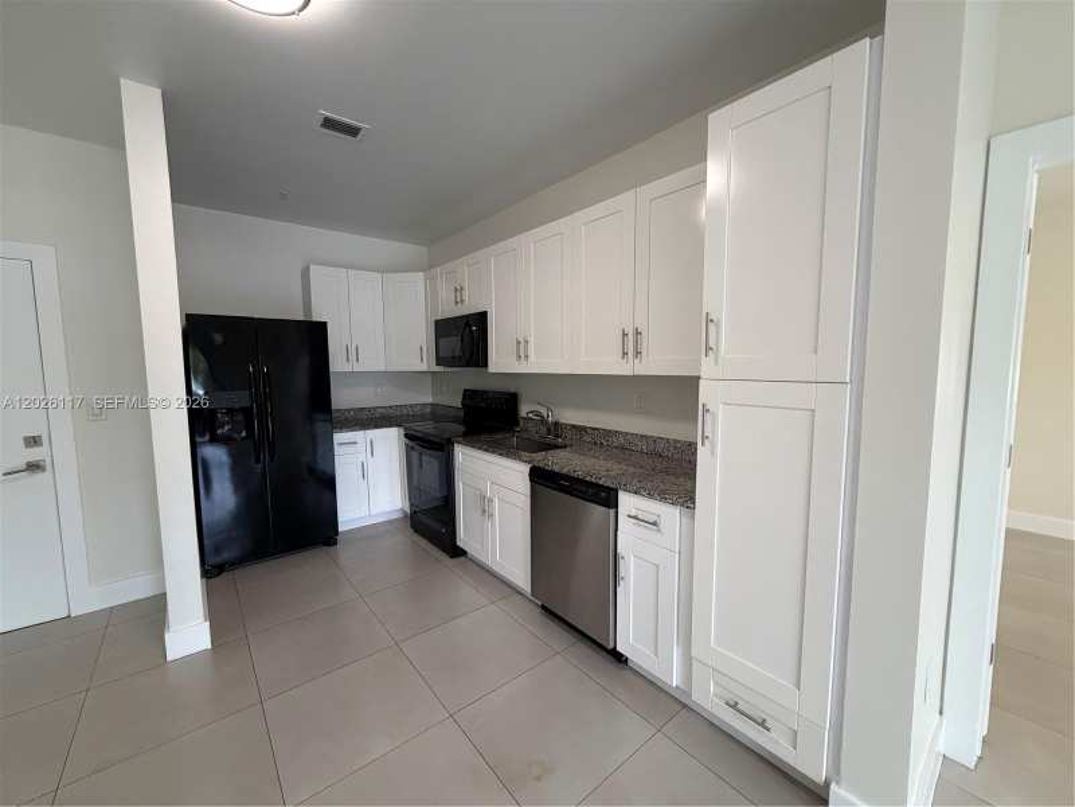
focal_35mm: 14
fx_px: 435
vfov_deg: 85.7
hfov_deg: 102.1
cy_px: 404
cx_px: 538
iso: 250
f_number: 2.2
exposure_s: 1/120
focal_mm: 2.22
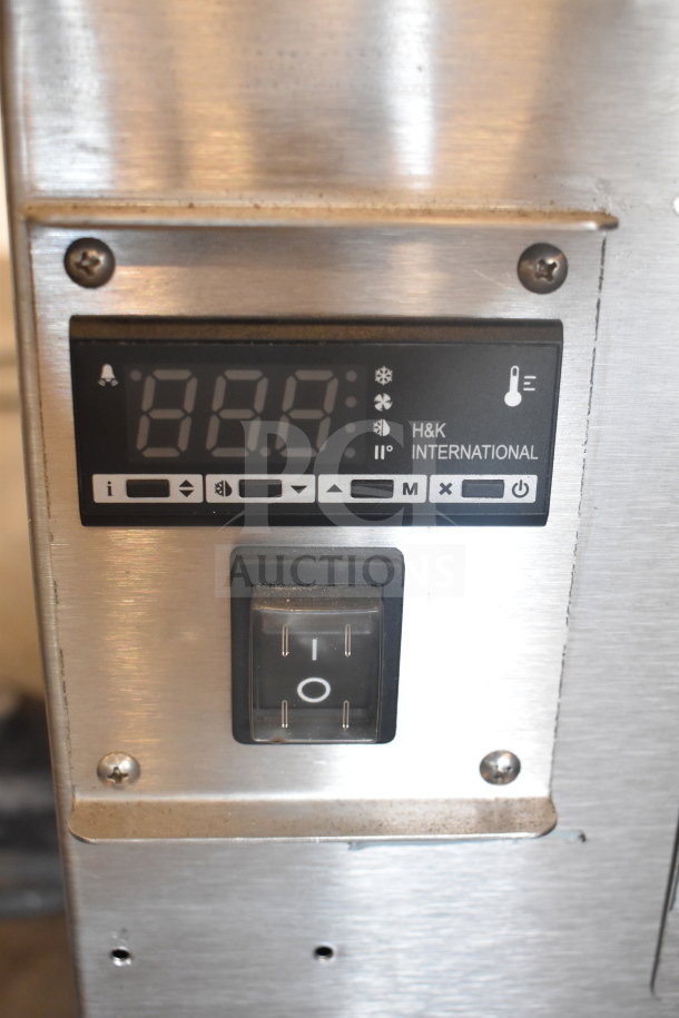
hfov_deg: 34.2
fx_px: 1103
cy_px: 509
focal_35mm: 39
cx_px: 340
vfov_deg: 49.6
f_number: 4
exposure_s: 1/40
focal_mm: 26
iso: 1600
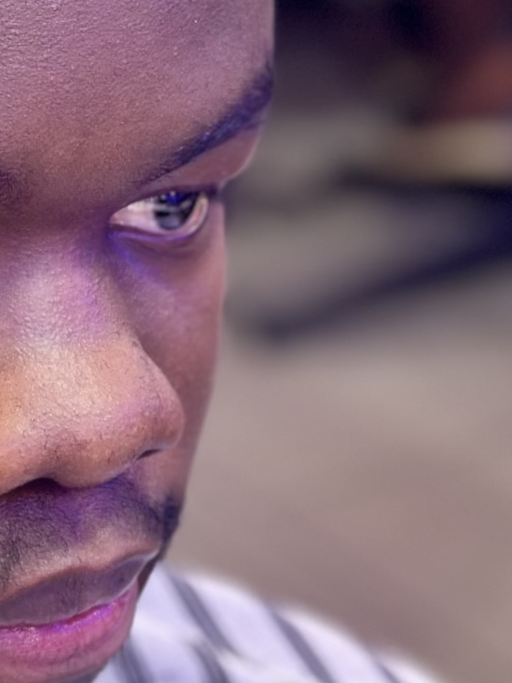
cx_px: -118
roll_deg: -5.4
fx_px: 3846
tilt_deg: -25.3
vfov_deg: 10.1
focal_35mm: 195
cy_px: 293
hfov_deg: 7.5
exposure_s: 1/50
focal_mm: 6.86
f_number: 1.78
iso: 160
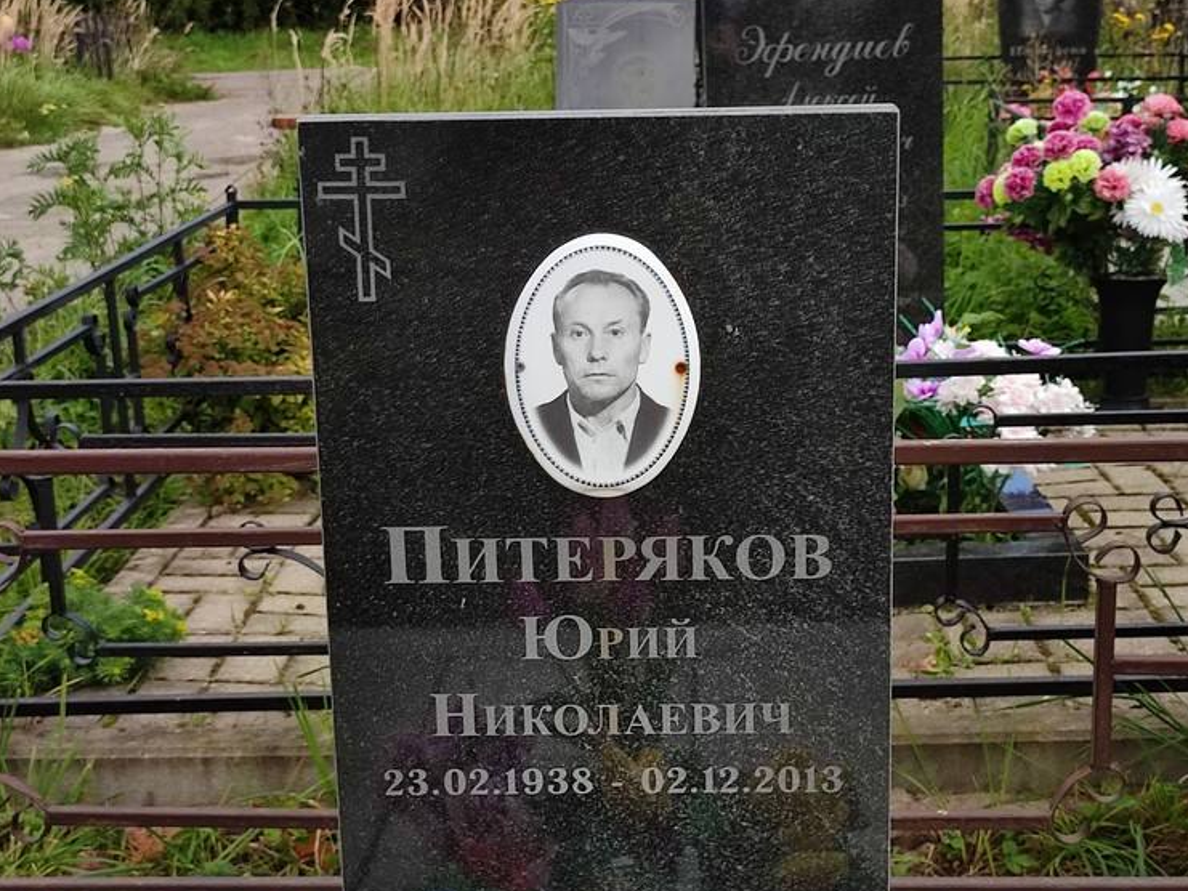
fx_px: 927
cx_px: 628
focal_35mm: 27
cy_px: 446
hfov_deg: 65.3
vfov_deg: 51.4
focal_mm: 6.04
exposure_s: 1/272
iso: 50
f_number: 1.9
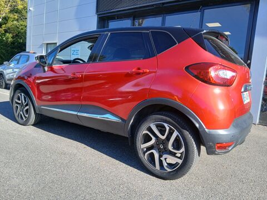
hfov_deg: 67.3
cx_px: 134
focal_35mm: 26
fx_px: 201
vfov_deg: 53.1
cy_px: 100
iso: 20
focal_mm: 3.98
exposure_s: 1/148
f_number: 1.8
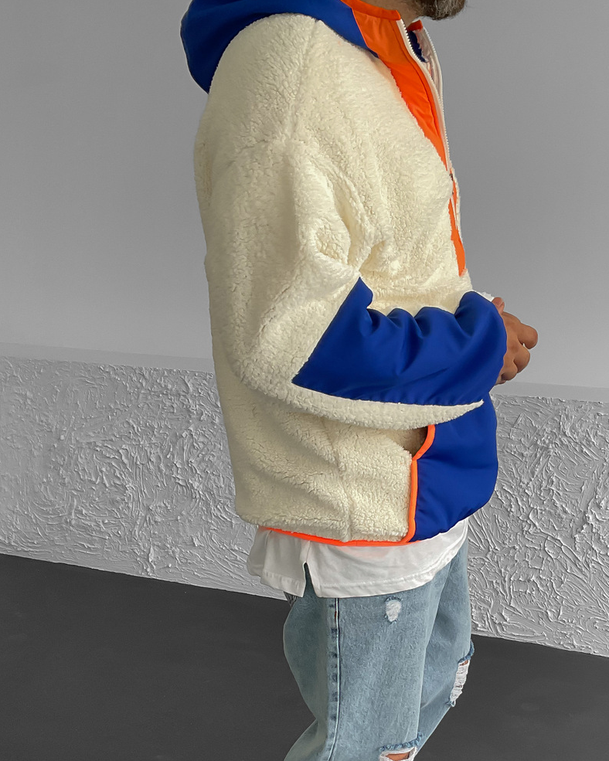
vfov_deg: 39.6
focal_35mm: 46
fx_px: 1036
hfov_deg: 32.5
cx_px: 406
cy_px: 534
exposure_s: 1/120
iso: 50
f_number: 1.8
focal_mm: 3
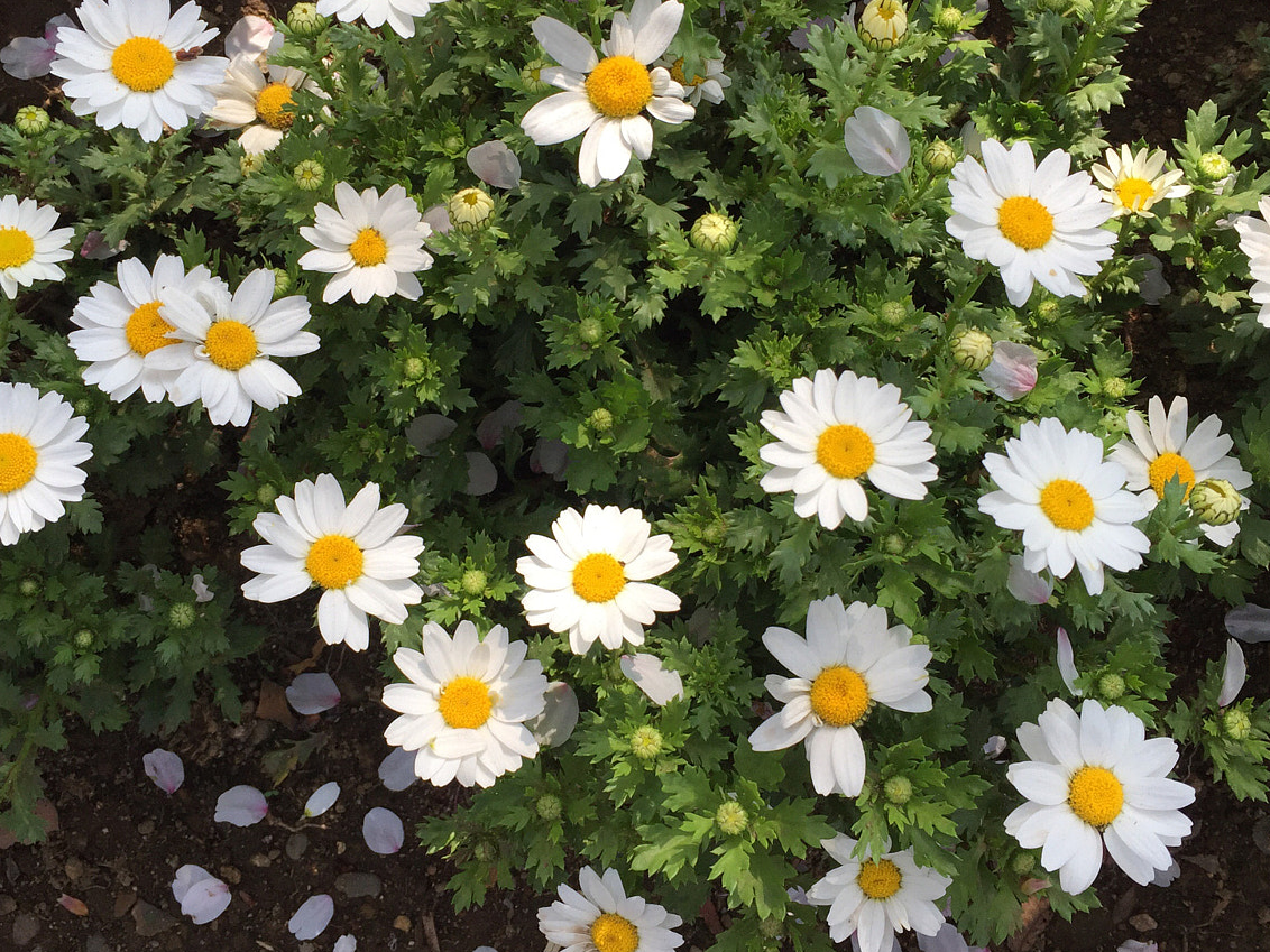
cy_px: 409
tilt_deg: -77.0
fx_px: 1504
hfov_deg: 45.7
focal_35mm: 41
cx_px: 583
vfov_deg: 35.1
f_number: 2.2
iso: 32
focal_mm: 4.15
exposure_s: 1/608
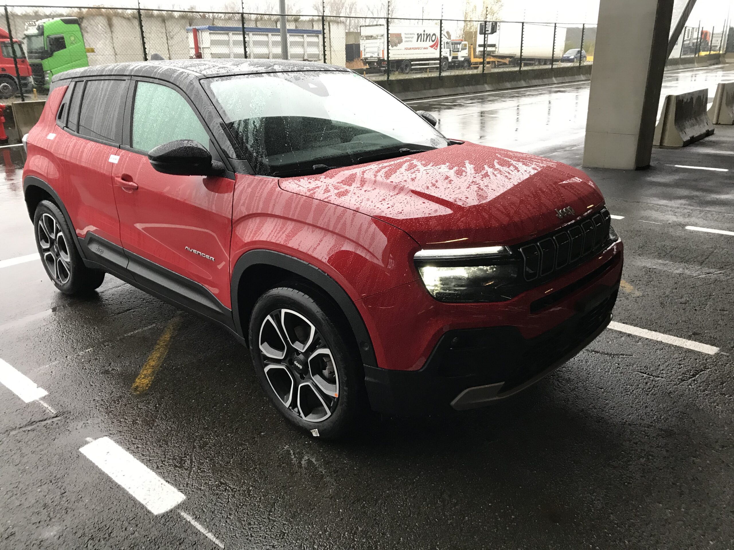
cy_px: 275
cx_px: 367
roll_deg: -0.1
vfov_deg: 49.7
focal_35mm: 28
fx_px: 594
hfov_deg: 63.4
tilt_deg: -19.5
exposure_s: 1/31
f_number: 1.8
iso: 40
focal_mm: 3.99
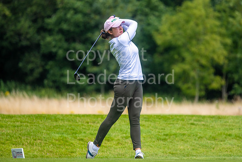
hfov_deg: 6.9
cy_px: 81
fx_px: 2017
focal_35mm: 300
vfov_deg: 4.6
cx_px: 121
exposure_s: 1/1000
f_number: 5
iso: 200
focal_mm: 300
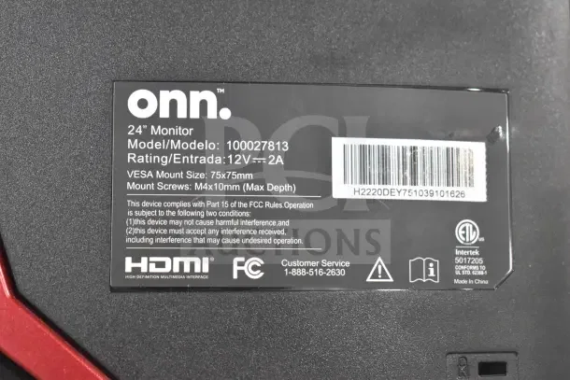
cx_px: 285
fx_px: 1140
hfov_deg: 28.1
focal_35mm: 72
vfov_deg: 18.9
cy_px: 190
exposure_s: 1/100
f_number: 5.3
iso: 6400
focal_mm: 48
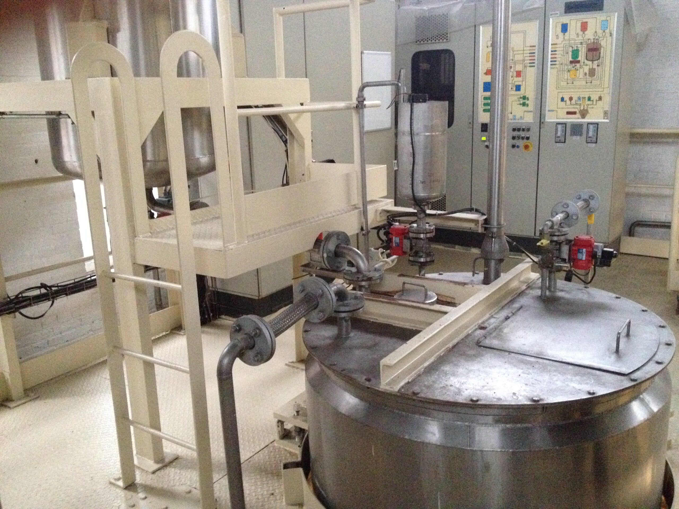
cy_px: 254
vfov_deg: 40.7
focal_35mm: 35
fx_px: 687
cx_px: 340
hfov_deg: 52.6
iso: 800
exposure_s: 1/15
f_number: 2.4
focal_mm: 4.28
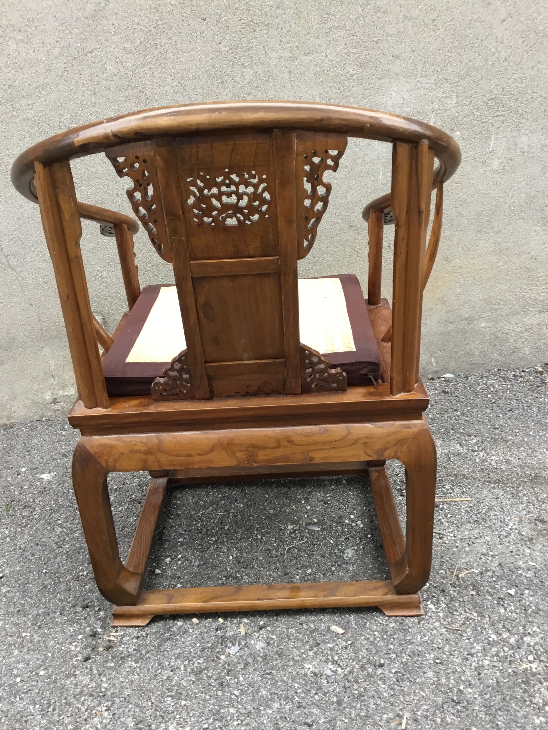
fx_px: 675
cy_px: 373
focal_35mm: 32
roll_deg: +4.5
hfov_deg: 44.2
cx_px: 281
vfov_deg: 56.8
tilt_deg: -25.2
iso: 80
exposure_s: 1/33
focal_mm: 3.3
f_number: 2.4
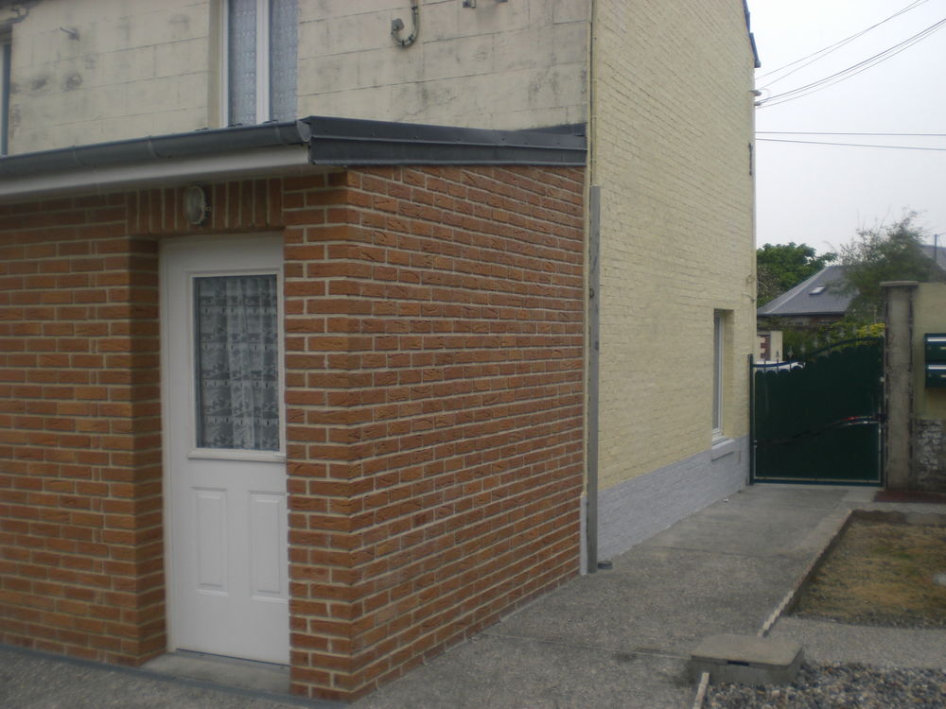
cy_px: 354
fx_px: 1038
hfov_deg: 49.0
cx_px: 473
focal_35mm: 38
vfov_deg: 37.7
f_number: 3.1
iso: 50
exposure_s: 1/250
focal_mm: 6.3
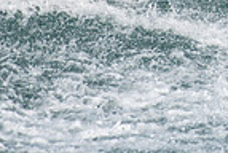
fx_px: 12858
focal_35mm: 2026
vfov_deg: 0.7
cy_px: -87
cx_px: 306
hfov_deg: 1.0
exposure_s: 1/4000
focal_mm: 500
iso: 500
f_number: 5.6
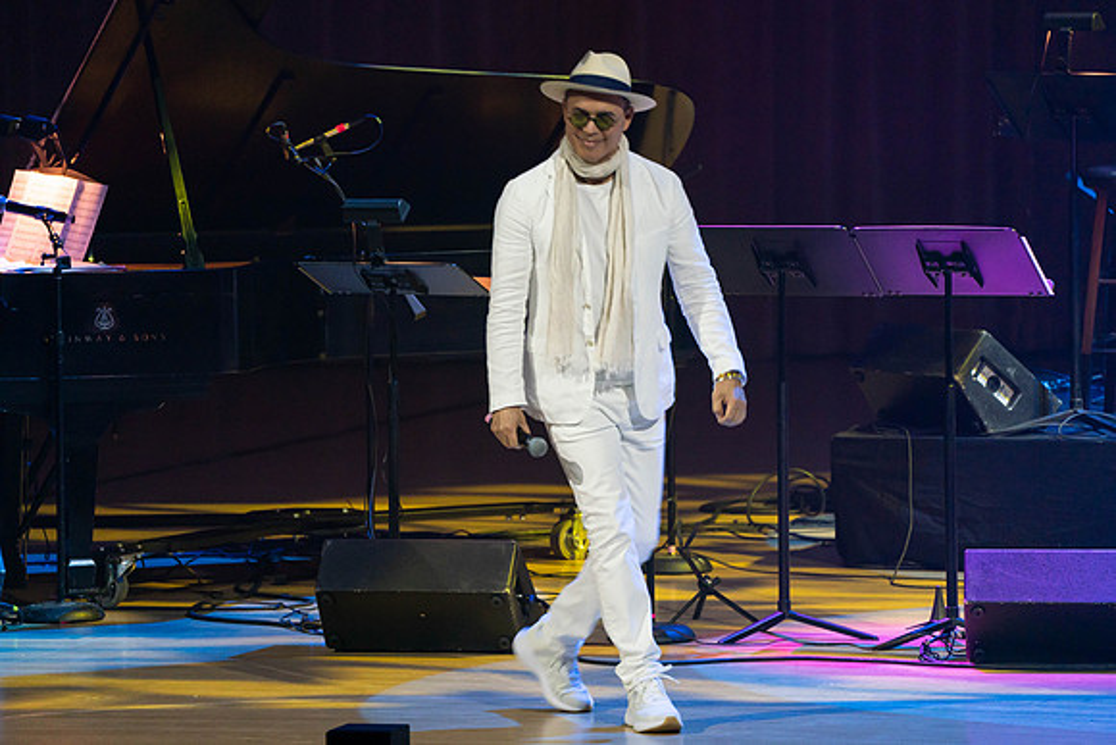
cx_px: 558
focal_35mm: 358
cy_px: 372
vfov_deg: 3.8
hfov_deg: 5.8
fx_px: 11100
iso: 2500
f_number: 5.6
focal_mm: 358
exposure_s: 1/100
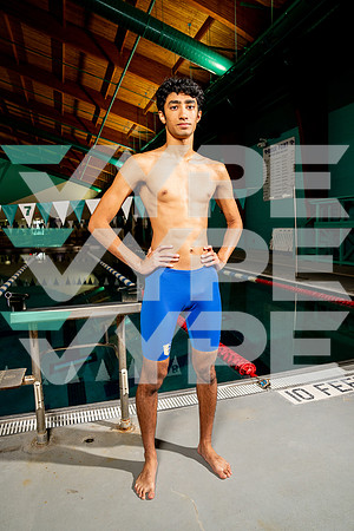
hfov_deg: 53.1
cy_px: 266
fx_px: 354
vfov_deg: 73.7
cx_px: 177
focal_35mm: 24
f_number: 7.1
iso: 500
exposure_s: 1/125
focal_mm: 24
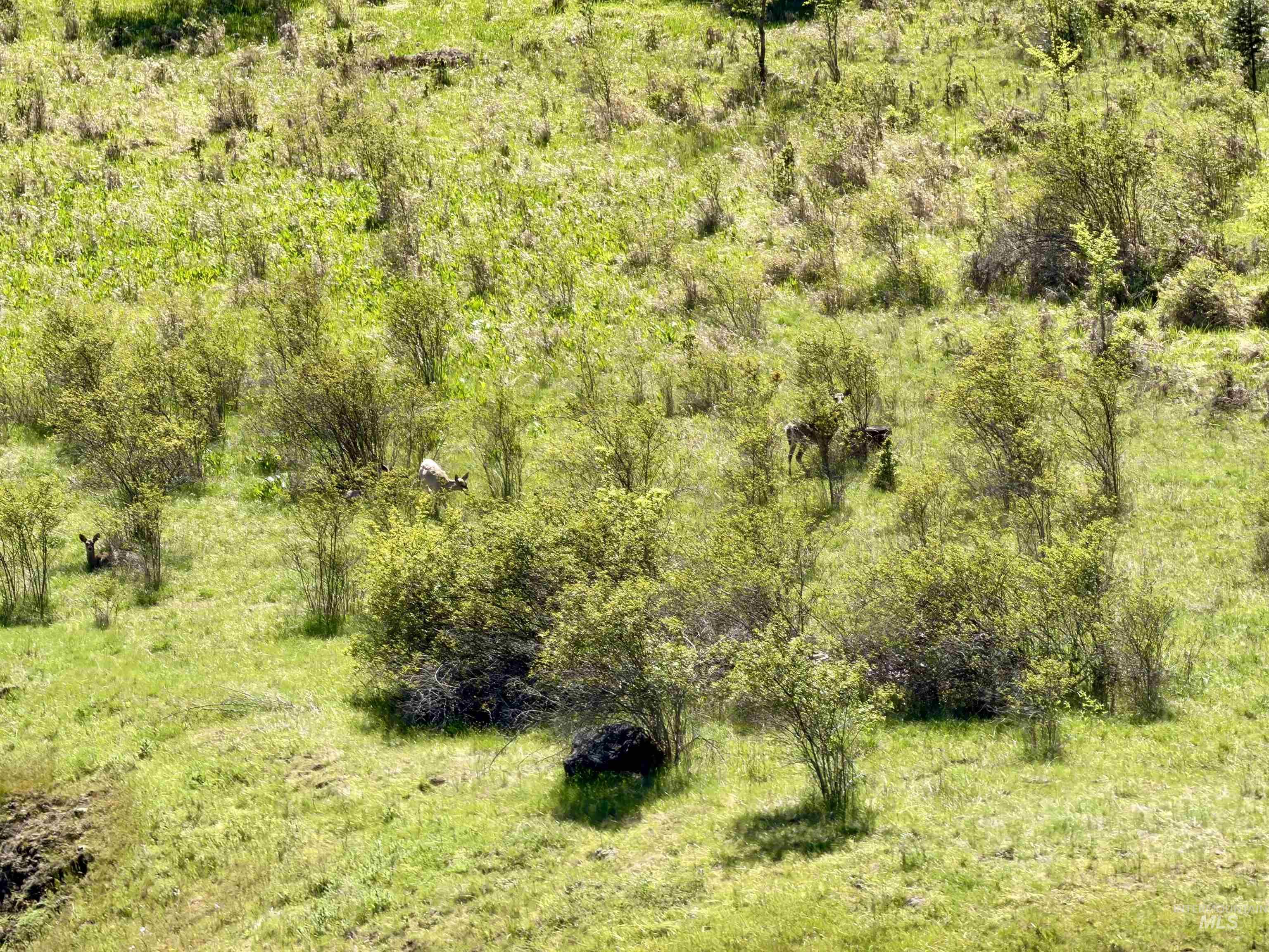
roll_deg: +2.5
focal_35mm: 200
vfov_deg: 7.4
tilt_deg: -7.4
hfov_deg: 9.9
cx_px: 634
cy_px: 476
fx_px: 7332
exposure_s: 1/565
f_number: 2.8
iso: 50
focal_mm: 16.89
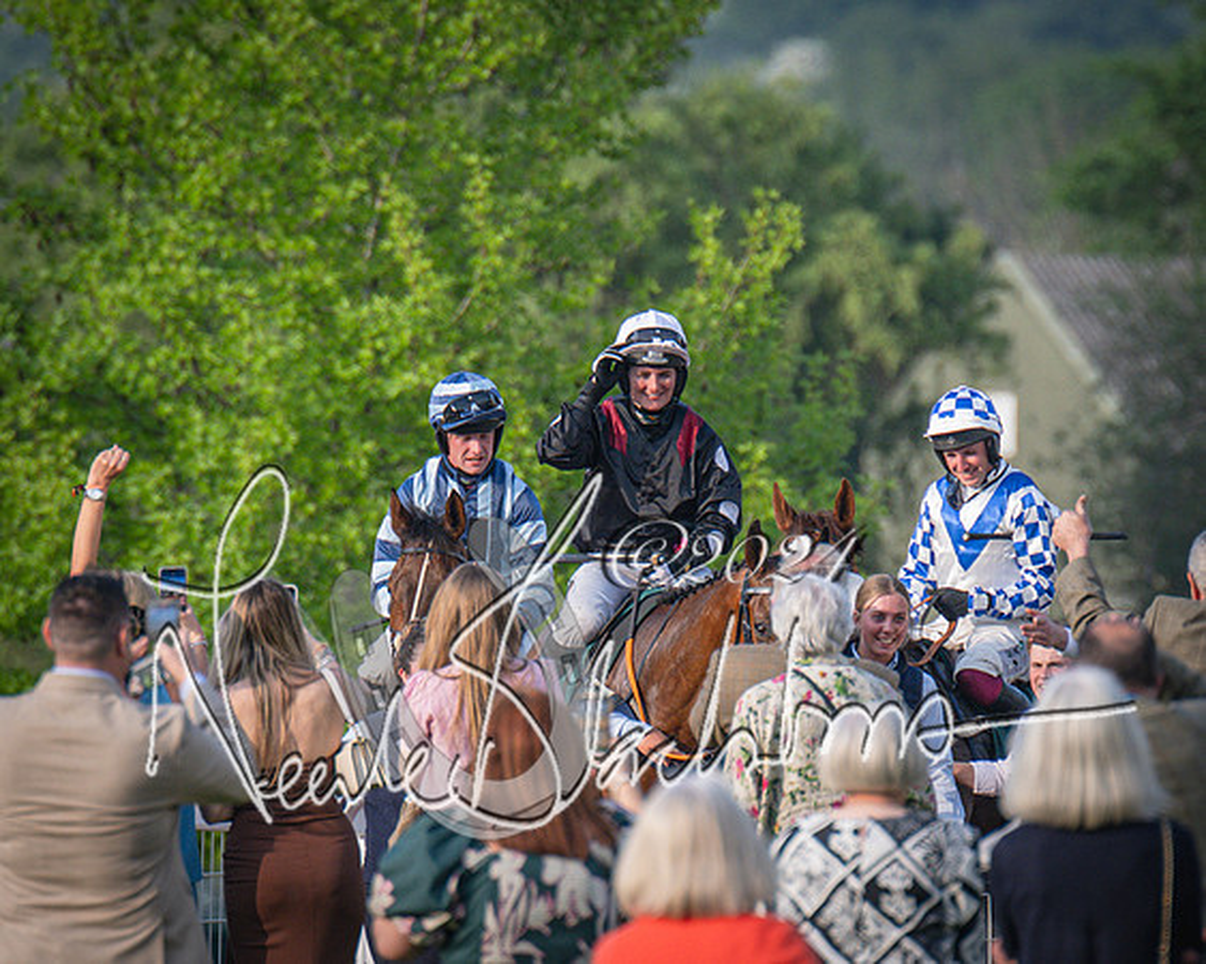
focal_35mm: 780
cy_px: 500
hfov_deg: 2.5
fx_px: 27842
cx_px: 662
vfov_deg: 2.0
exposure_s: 1/1600
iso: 400
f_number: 4
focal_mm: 280
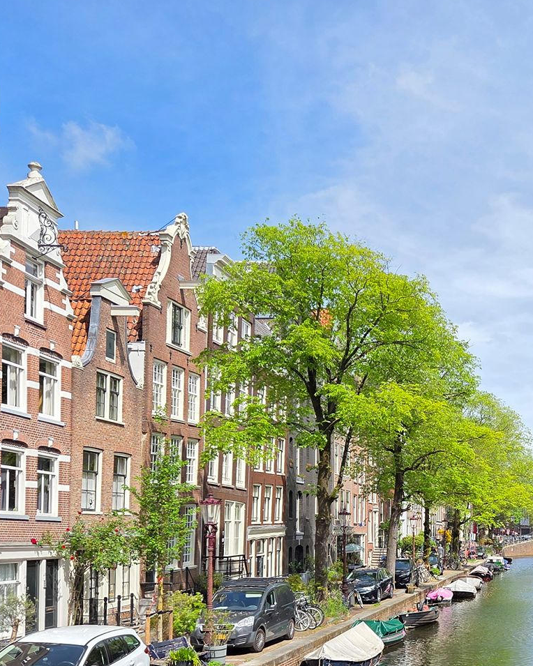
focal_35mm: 47
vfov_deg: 38.5
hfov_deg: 30.1
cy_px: 502
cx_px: 521
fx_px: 927
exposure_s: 1/2961
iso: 80
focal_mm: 5.4
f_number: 1.8
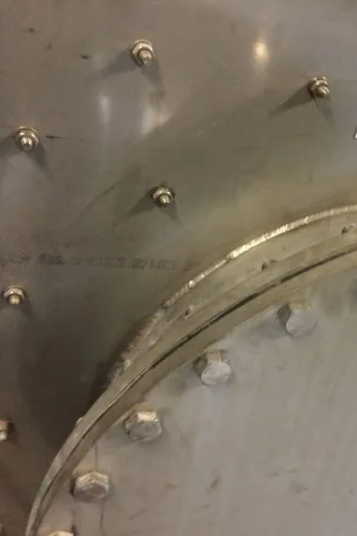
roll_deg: -17.8
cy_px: 267
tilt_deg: -34.4
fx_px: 610
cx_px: 268
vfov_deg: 47.4
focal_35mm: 41
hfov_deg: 32.0
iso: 250
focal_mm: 4.15
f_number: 2.2
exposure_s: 1/33
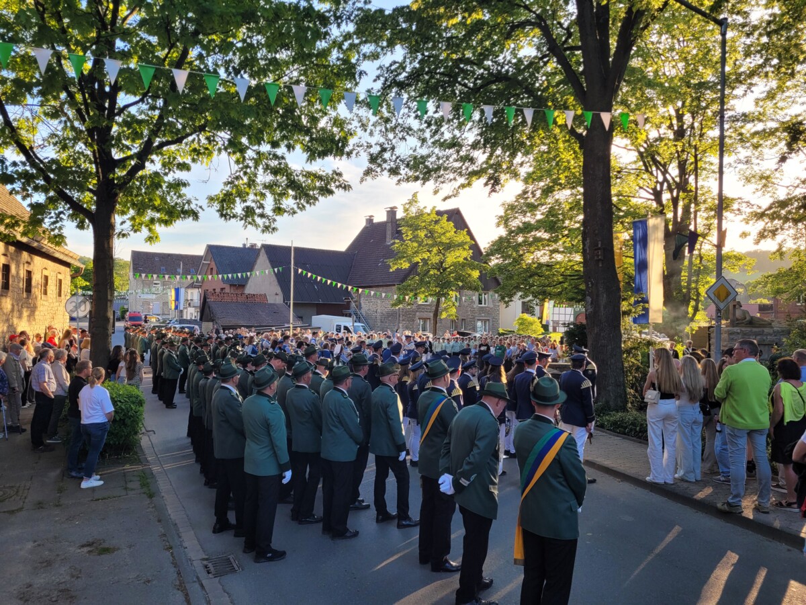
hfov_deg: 67.3
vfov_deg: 53.1
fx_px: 605
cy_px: 302
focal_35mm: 26
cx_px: 403
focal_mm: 5.4
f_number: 1.8
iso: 40
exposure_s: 1/315
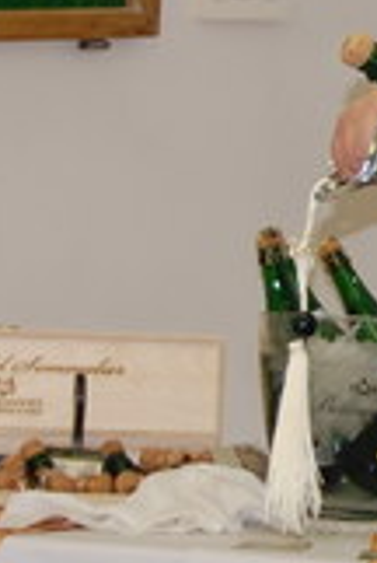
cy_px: 42
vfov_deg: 6.1
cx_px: 873
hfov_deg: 4.1
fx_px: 5231
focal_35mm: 334
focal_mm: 45
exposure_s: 1/60
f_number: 5.3
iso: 400
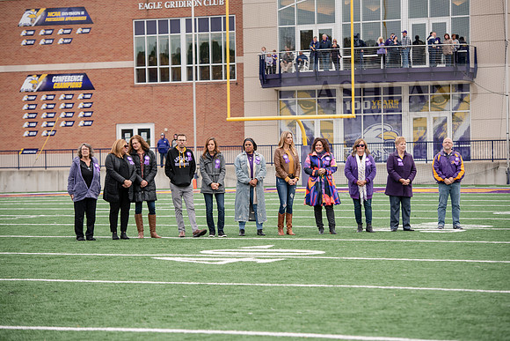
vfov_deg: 11.4
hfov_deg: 17.1
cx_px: 255
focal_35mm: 120
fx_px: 1700
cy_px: 170
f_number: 4
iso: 400
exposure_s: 1/1000
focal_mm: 120
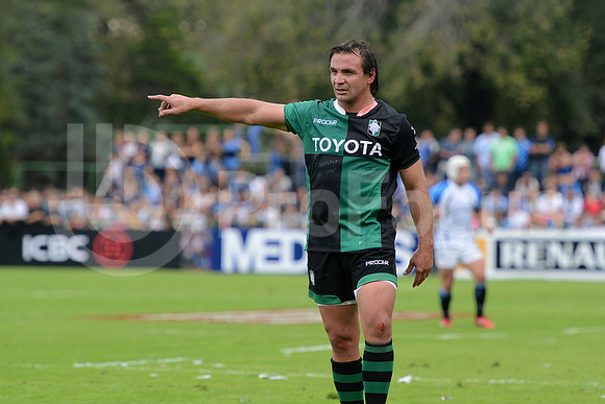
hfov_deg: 9.4
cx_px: 302
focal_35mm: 220
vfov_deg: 6.2
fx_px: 3698
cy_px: 202
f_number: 4
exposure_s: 1/500
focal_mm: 220
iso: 640
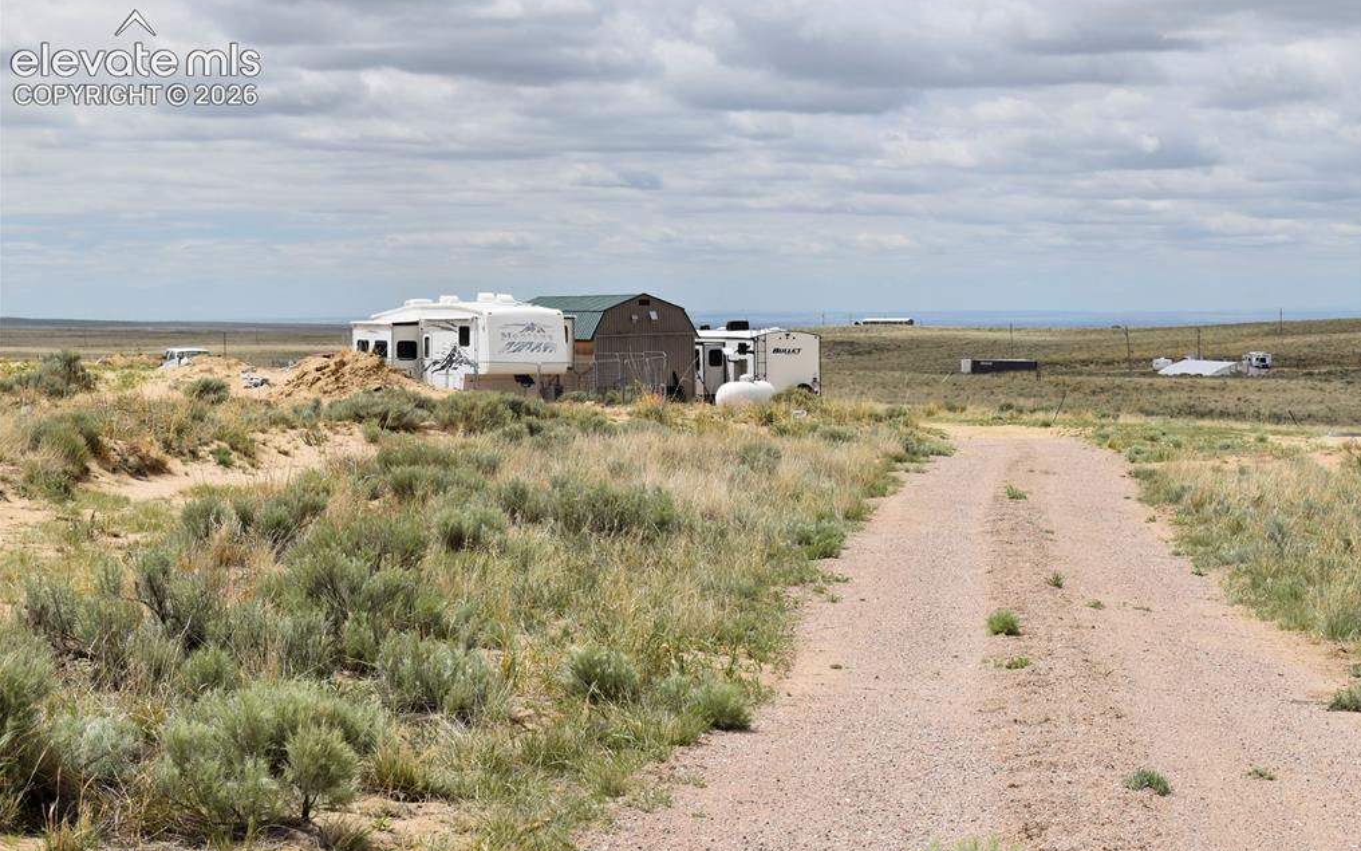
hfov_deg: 26.8
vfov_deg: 16.9
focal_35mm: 77
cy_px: 444
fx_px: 2856
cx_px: 685
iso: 100
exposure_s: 1/400
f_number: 10
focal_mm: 50
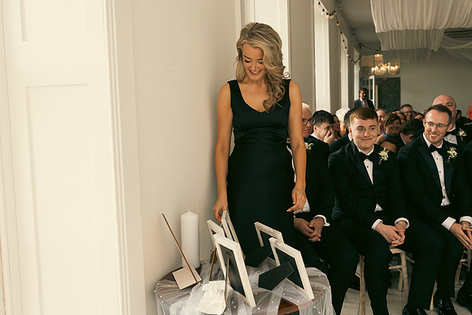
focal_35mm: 36
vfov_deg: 36.9
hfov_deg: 53.1
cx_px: 236
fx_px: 472
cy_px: 158
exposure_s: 1/160
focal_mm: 24
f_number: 3.5
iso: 160
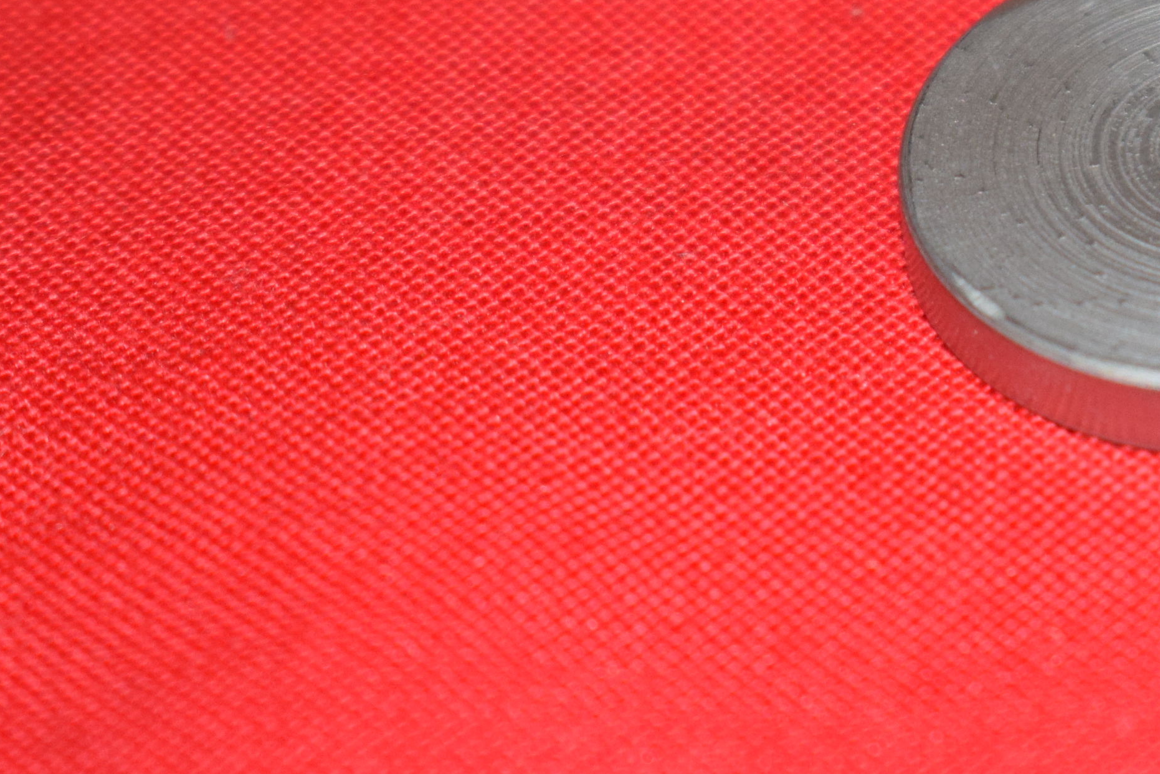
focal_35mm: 199
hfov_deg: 10.2
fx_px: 6419
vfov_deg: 6.9
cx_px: 1303
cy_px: 136
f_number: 5.6
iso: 1250
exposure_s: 1/200
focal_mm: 55
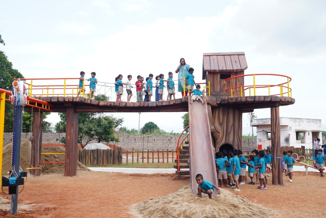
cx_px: 163
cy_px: 109
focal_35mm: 35
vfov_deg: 37.9
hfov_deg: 54.4
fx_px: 317
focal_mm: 35
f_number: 13
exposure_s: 1/125
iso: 400
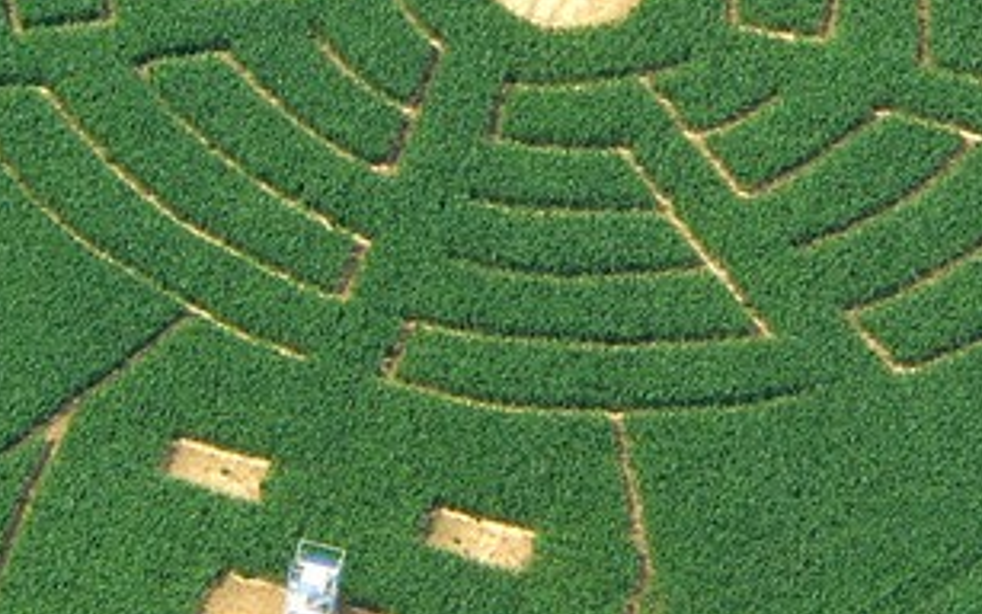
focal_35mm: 600
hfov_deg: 3.5
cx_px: 605
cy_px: 93
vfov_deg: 2.2
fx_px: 16061
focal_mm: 36.1
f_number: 4.6
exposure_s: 1/500
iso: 100
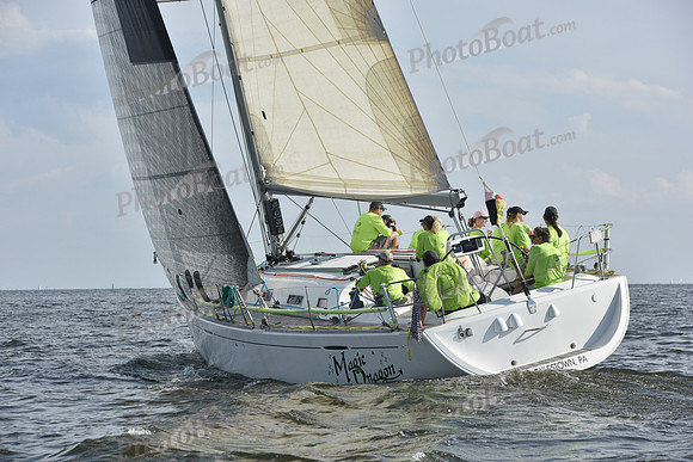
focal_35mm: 122
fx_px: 2349
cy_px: 231
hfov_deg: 16.8
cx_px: 346
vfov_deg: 11.2
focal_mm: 122
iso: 250
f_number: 8
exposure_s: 1/1250
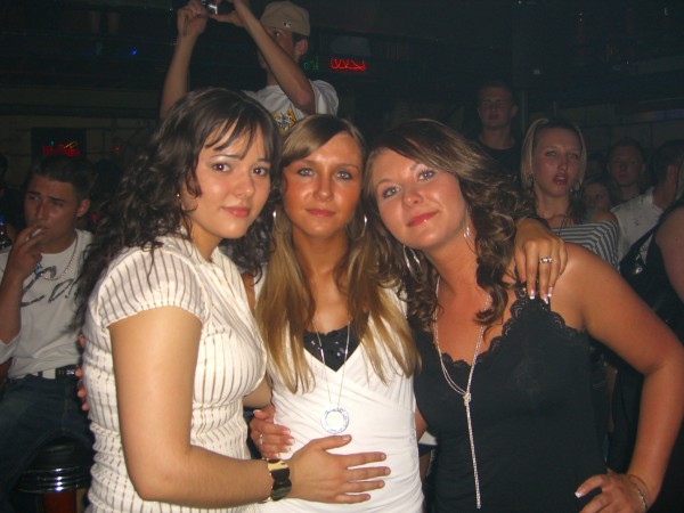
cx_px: 342
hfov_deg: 49.0
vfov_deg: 37.7
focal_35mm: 38
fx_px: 751
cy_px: 256
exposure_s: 1/60
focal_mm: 7.9
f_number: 2.8
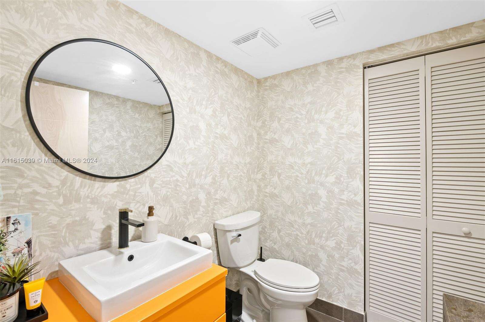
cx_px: 242
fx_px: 215
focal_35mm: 16
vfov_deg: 73.6
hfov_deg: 96.8
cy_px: 161
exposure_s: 1/1.67
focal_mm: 16
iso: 200
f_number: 8
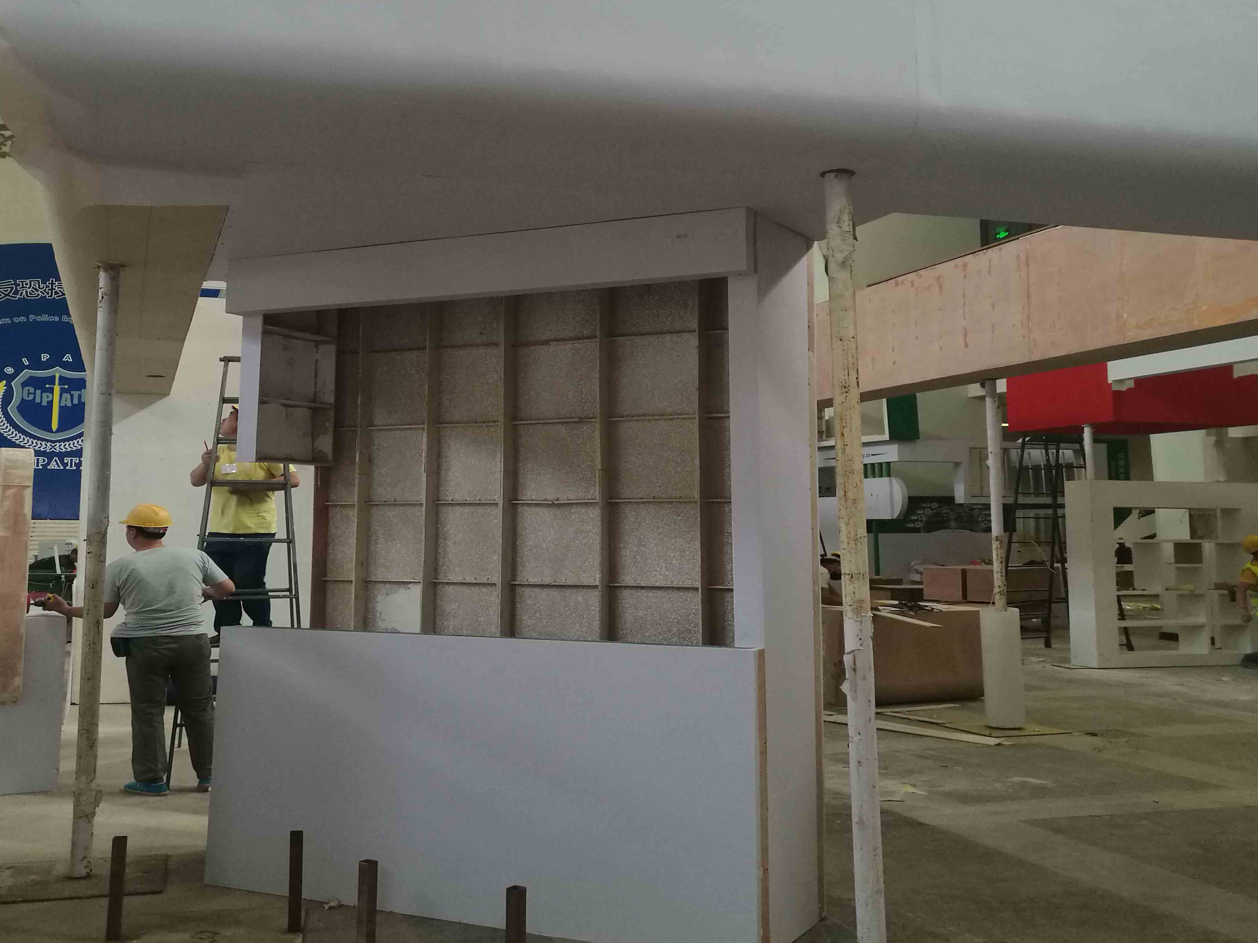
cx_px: 629
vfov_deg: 51.4
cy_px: 472
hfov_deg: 65.3
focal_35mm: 27
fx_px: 981
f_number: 2
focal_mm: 4.04
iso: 125
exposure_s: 1/30
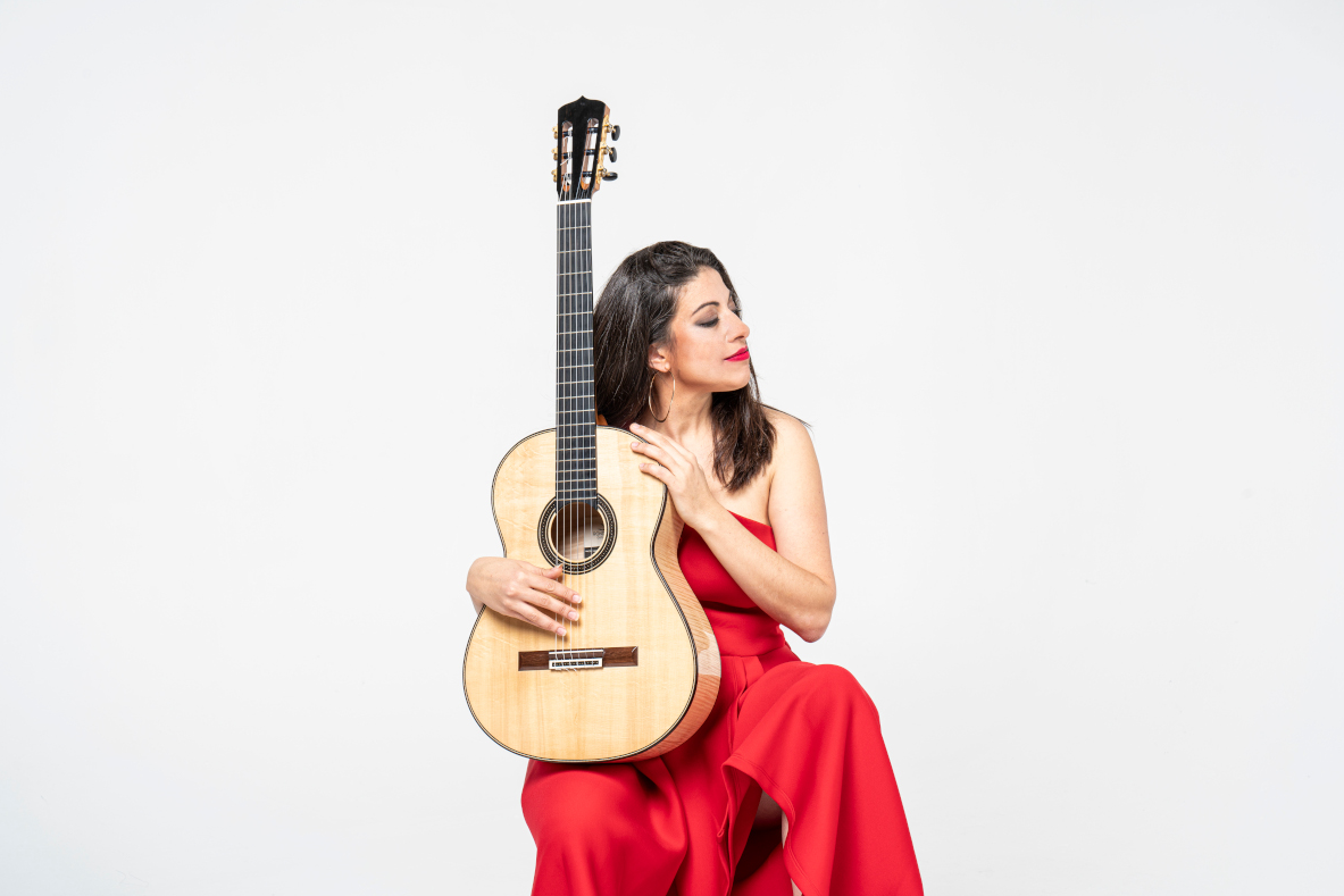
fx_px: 2651
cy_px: 444
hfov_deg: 28.5
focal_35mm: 71
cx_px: 667
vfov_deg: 19.2
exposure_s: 1/125
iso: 100
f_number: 10
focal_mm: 70
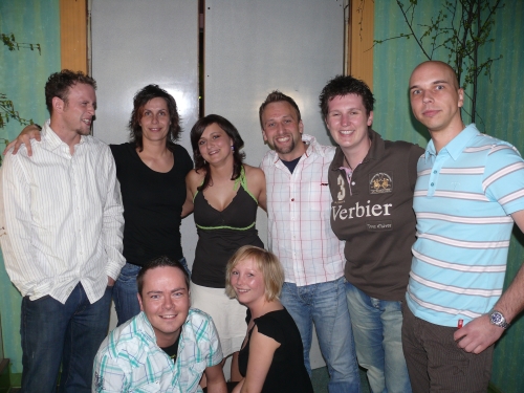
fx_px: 530
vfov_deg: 40.7
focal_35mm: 35
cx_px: 262
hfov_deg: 52.6
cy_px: 196
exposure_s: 1/30
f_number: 2.8
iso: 100
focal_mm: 7.4
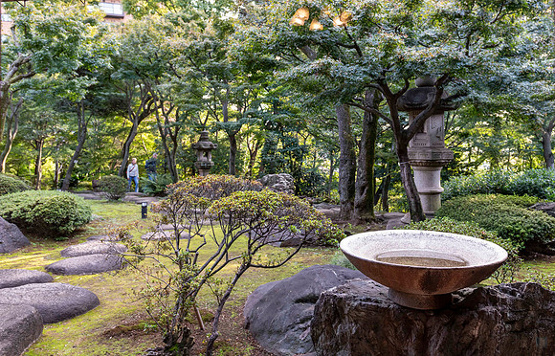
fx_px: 456
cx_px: 295
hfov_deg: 62.6
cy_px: 129
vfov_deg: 42.2
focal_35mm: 30
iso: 400
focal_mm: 24
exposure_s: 1/50
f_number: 4.5
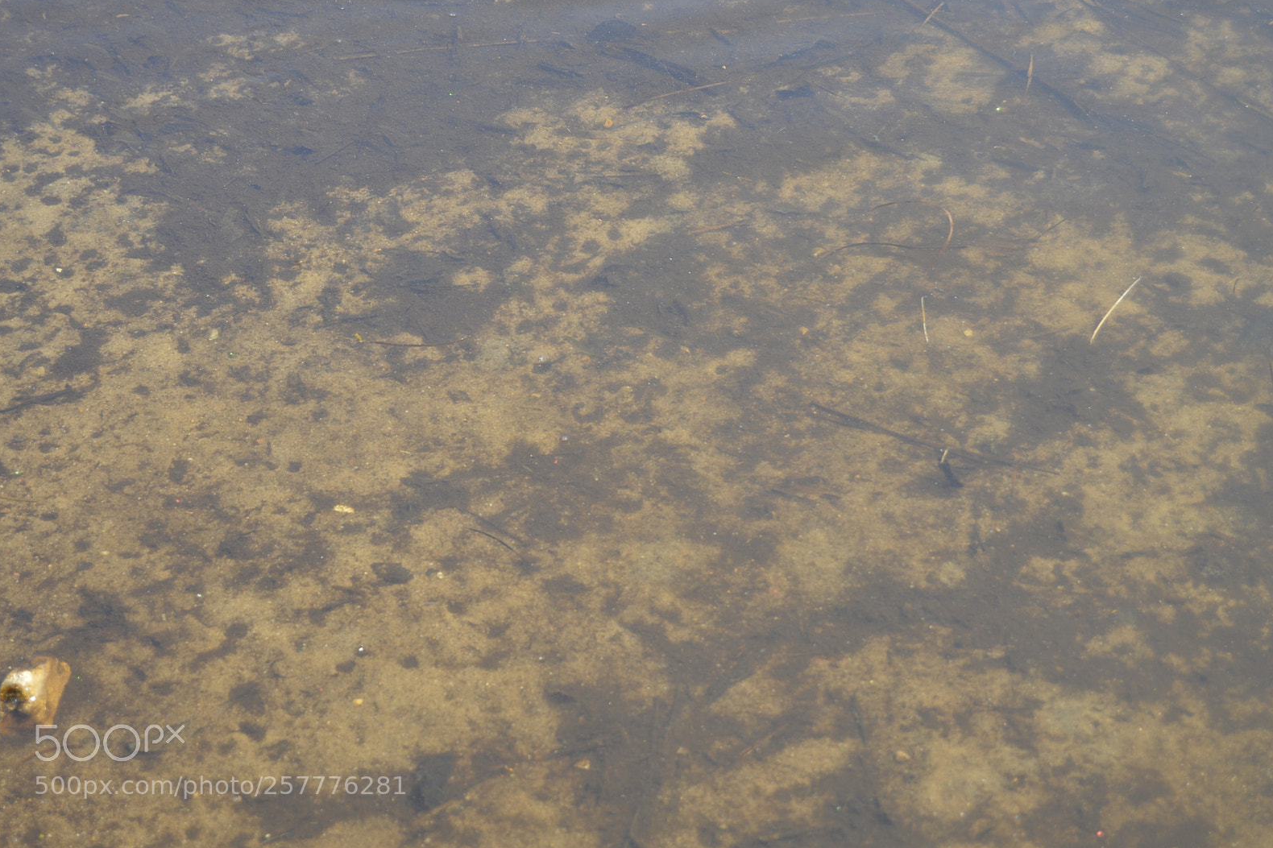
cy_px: 420
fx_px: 2952
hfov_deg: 24.3
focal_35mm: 84
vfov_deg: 16.4
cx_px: 629
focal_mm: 55
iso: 100
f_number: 5.6
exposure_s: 1/125
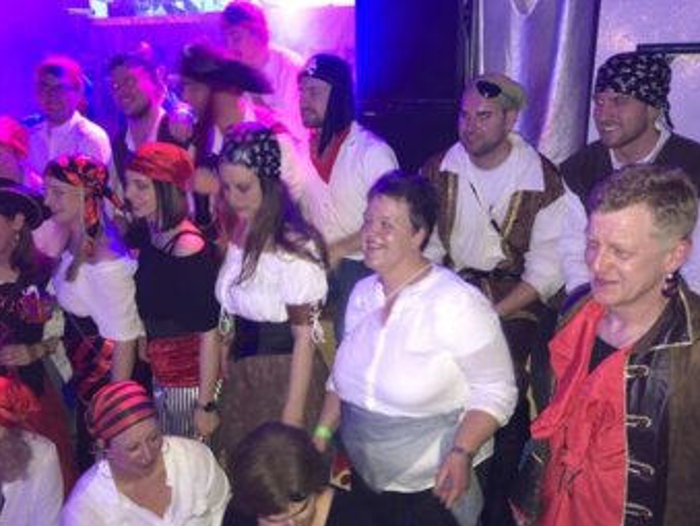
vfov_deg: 43.0
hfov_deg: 55.3
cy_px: 276
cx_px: 339
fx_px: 668
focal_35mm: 33
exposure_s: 1/6
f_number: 1.8
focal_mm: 3.99
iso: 200
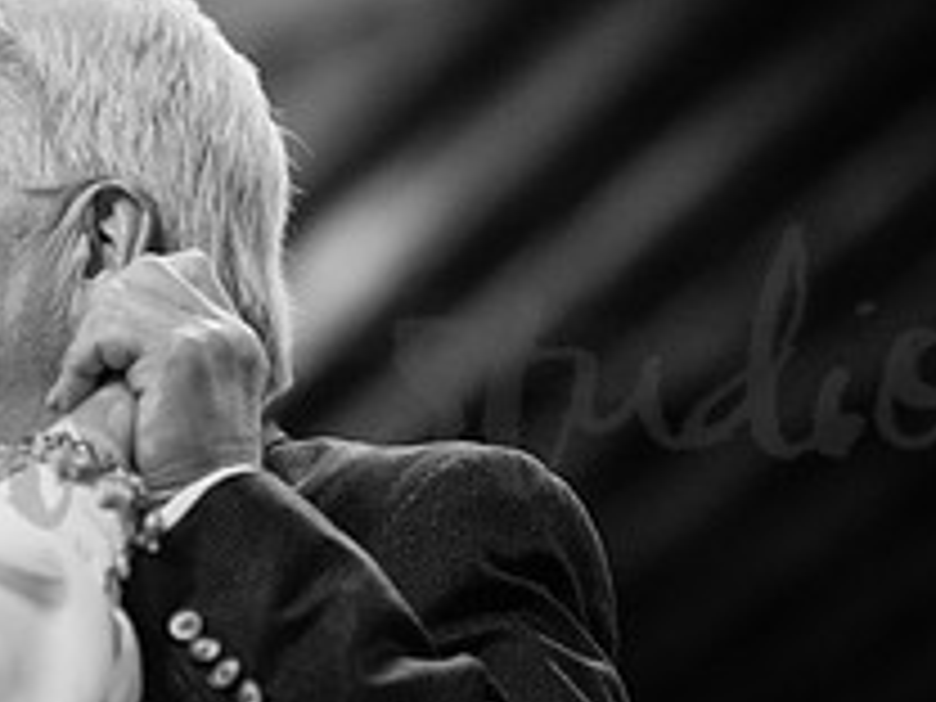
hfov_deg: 8.6
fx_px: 6165
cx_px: -144
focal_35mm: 228
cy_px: 351
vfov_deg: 6.5
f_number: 1.4
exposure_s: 1/250
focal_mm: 85
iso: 2500
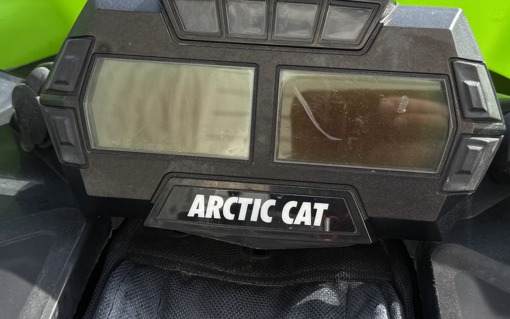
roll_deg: +2.1
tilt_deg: -44.2
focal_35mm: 51
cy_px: 139
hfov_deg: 39.6
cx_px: 269
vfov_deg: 25.3
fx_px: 709
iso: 80
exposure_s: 1/1522
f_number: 1.78
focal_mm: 6.76
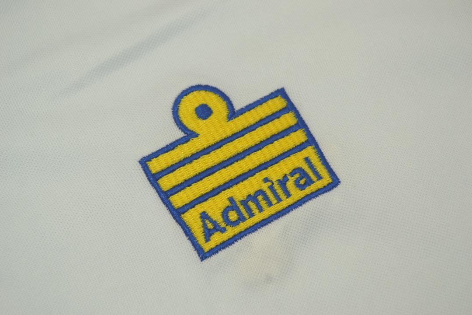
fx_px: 1082
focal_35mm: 82
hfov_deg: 24.6
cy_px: 158
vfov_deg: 16.6
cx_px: 236
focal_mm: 55
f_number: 8
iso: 200
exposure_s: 1/80
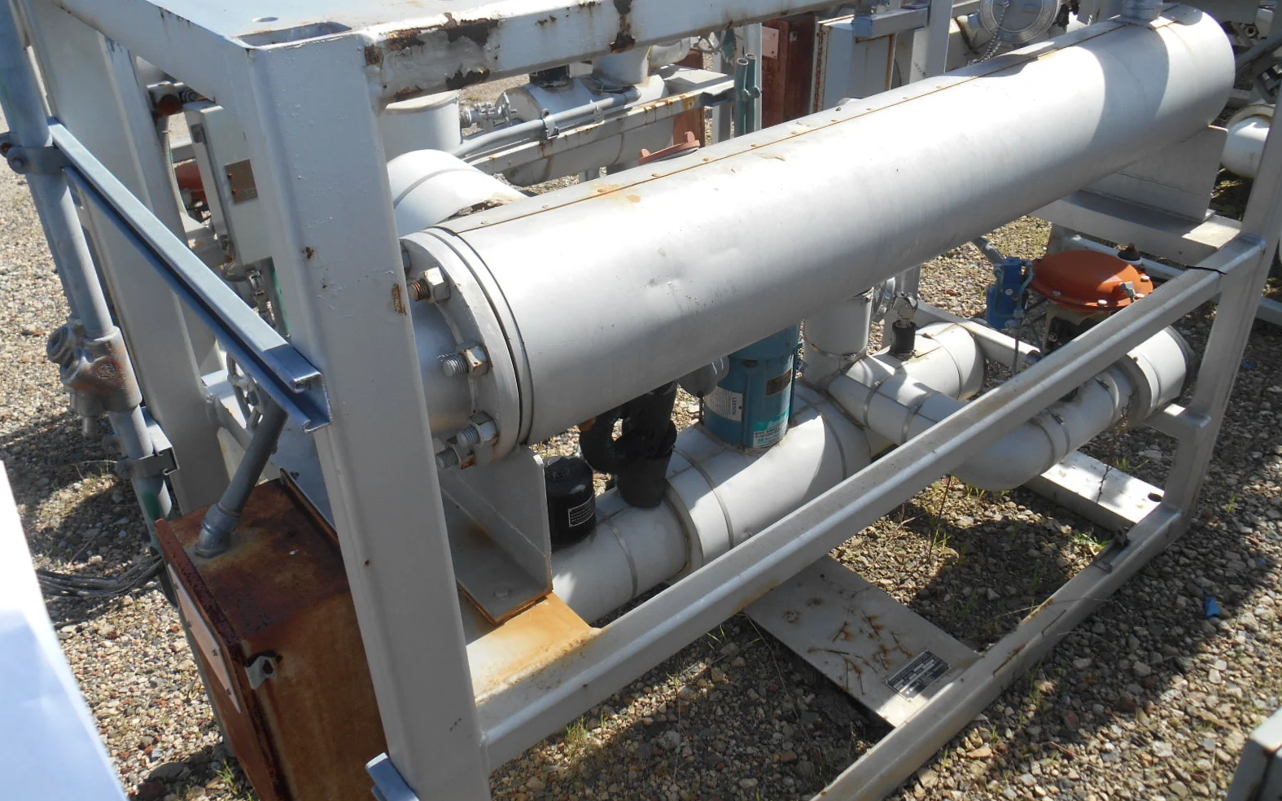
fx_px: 978
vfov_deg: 44.4
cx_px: 640
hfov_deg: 66.5
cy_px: 353
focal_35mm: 28
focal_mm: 4.7
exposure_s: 1/500
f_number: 3.4
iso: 80
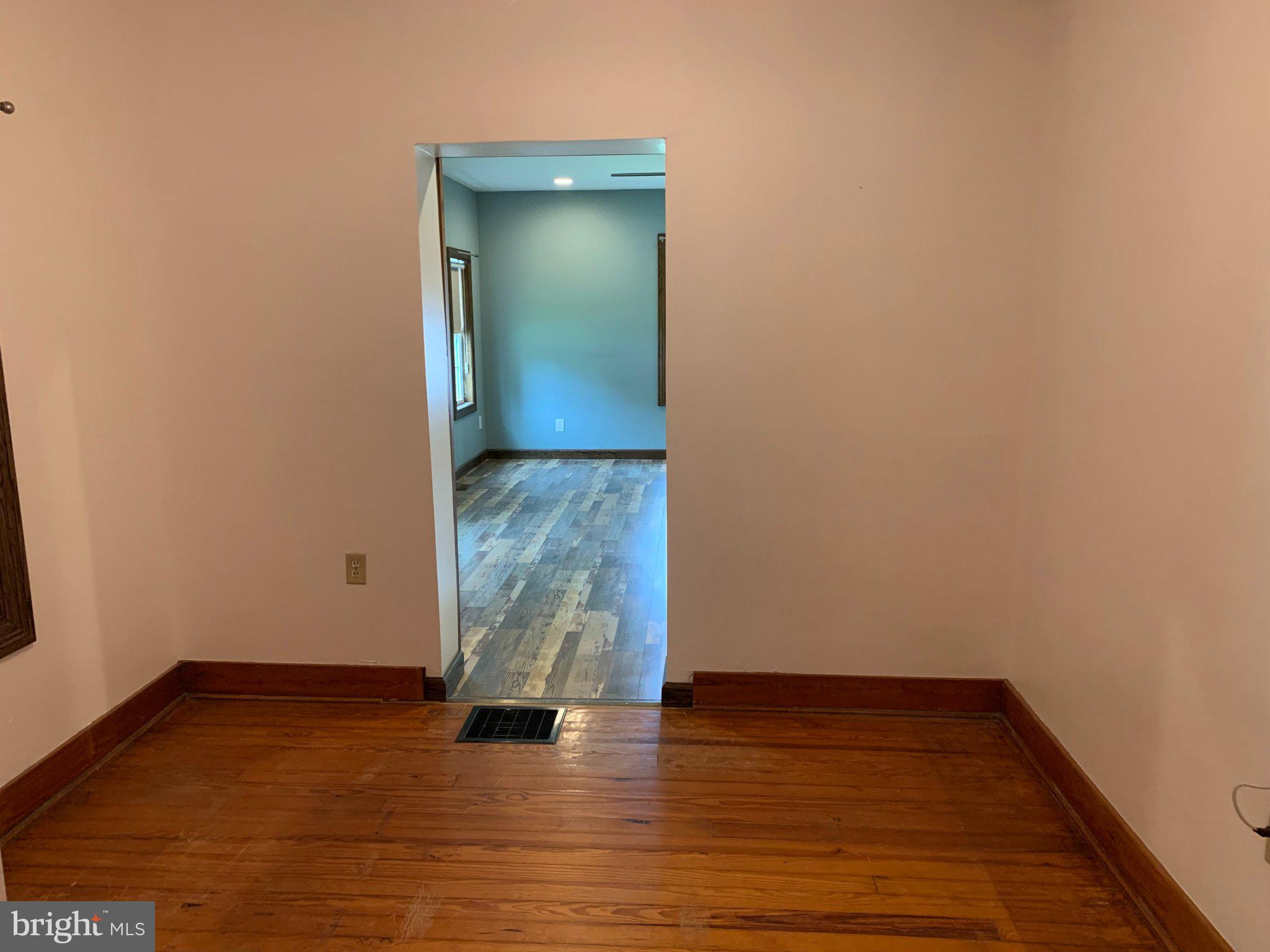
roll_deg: -0.5
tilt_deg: -7.8
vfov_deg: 53.1
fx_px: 954
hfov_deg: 67.3
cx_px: 635
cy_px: 476
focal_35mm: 26
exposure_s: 1/60
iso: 320
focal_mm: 4.25
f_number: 1.8
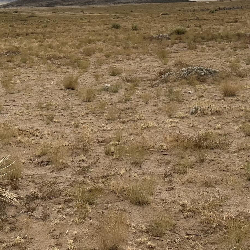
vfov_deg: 24.5
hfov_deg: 24.7
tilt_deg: -5.9
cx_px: 125
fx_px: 572
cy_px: 73
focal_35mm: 70
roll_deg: +1.9
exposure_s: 1/4016
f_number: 1.78
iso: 80
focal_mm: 6.86
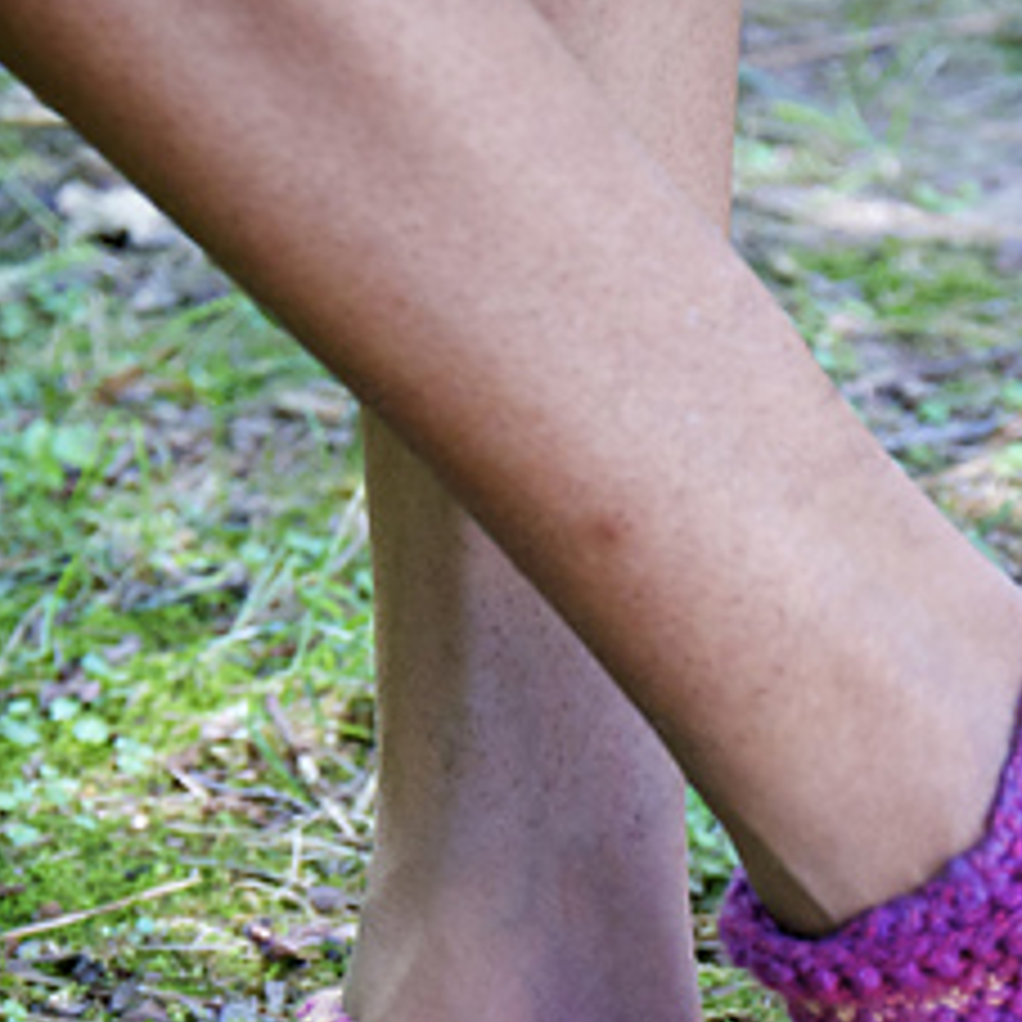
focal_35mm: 222
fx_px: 7415
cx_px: 549
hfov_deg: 7.9
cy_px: 837
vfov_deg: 7.9
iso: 1600
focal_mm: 62
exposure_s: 1/50
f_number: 5.3
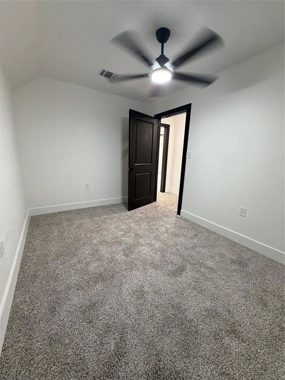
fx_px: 154
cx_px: 142
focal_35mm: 14
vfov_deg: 102.1
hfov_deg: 85.7
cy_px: 190
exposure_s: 1/60
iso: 250
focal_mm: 2.22
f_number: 2.2
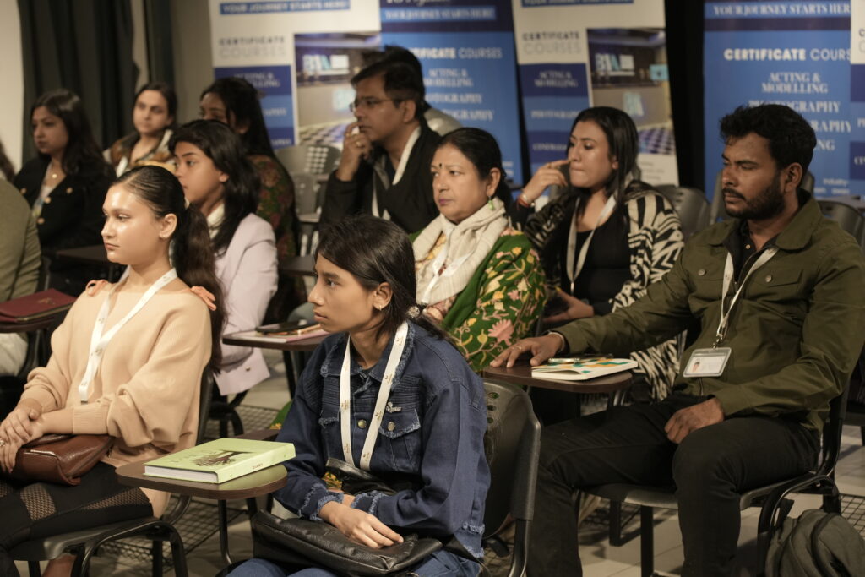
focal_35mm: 85
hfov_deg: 23.9
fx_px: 2043
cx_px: 432
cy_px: 288
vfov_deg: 16.1
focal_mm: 85
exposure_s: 1/200
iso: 2000
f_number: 5.6
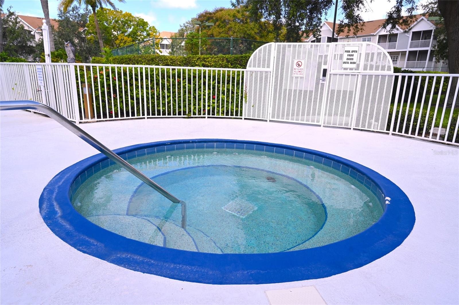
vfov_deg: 56.1
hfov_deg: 77.3
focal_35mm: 22
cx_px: 230
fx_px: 287
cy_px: 152
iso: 100
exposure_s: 1/320
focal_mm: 22.5
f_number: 6.3
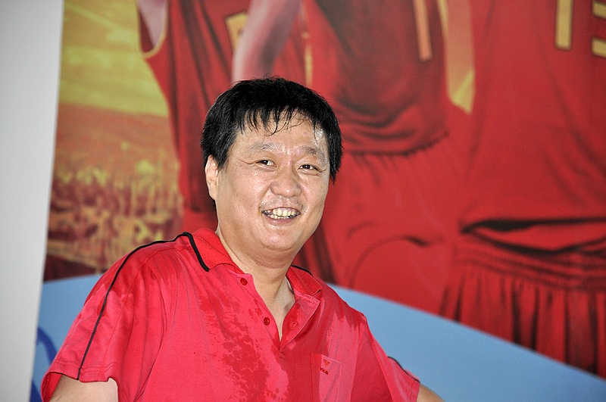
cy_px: 201
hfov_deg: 13.1
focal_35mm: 158
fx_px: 2647
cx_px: 303
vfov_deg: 8.7
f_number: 5.6
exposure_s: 1/200
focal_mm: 105
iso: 800
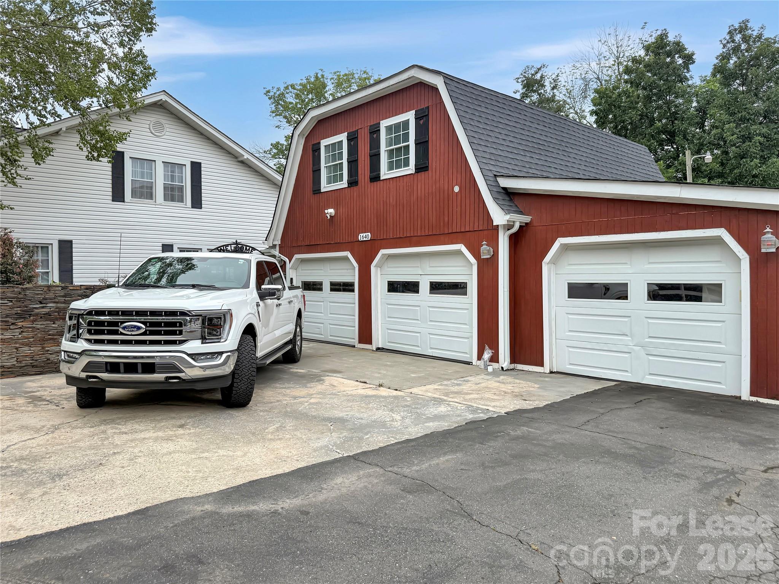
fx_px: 540
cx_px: 390
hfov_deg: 71.6
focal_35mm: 24
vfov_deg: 56.8
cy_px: 292
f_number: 1.78
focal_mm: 6.76
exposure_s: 1/2445
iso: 80
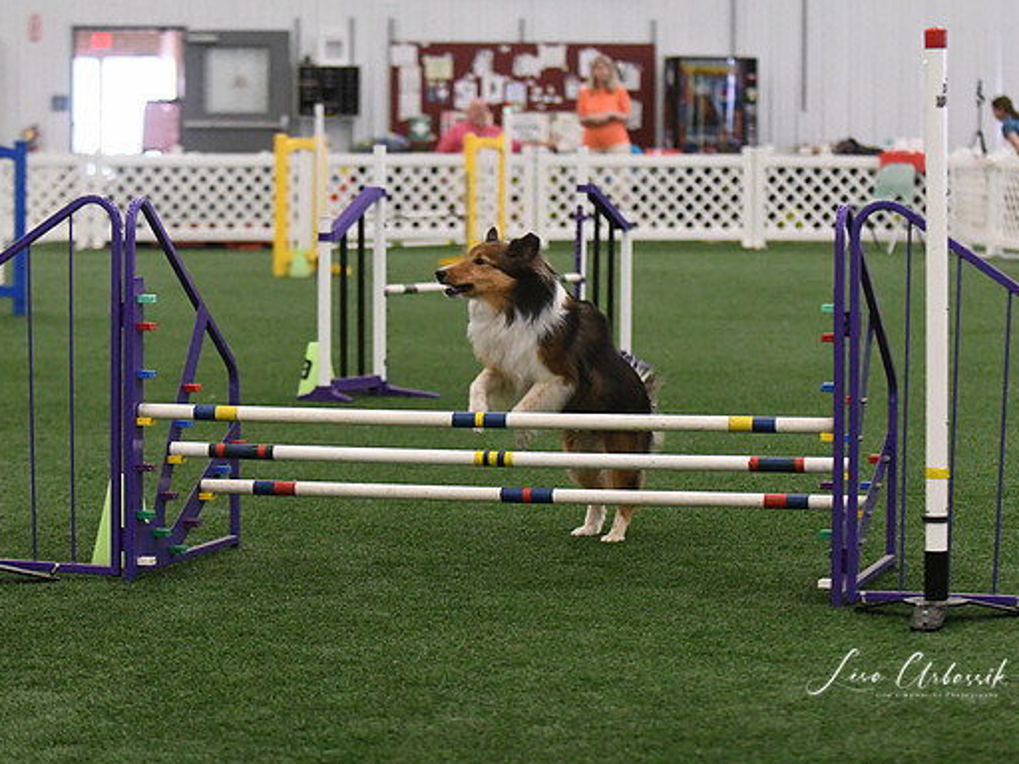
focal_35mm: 123
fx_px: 3607
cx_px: 508
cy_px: 383
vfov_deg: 12.1
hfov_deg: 16.1
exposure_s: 1/640
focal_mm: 75
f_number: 3.2
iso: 10000
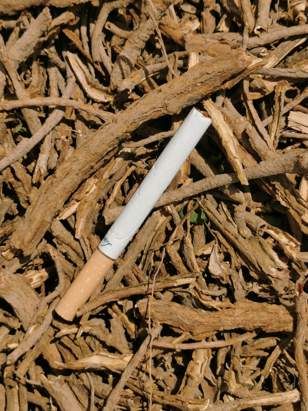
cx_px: 154
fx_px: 937
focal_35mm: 79
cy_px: 206
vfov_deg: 24.7
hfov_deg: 18.7
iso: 50
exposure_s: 1/6803
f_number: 1.8
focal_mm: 5.58
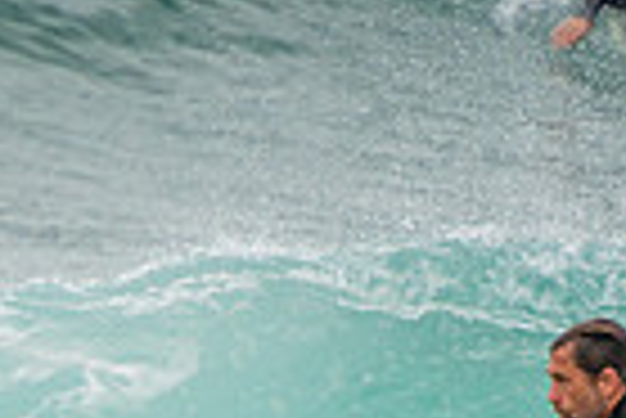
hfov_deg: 0.8
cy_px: 717
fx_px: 42420
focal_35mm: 2437
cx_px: 171
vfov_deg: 0.6
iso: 250
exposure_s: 1/1600
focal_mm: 390
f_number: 5.6
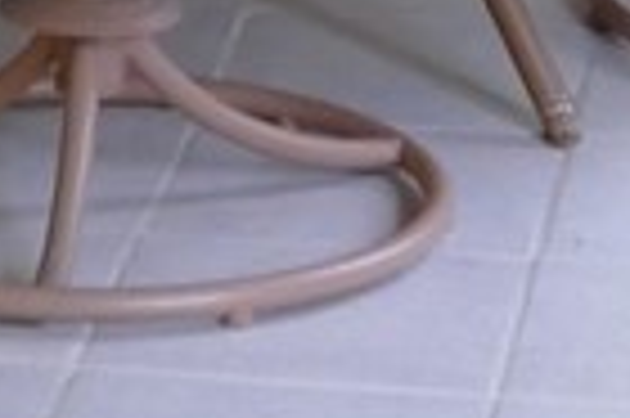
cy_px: -1124
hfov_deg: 6.3
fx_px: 5698
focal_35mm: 326
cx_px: -112
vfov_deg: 4.0
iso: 1600
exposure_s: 1/50
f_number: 3.2
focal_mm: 15.26
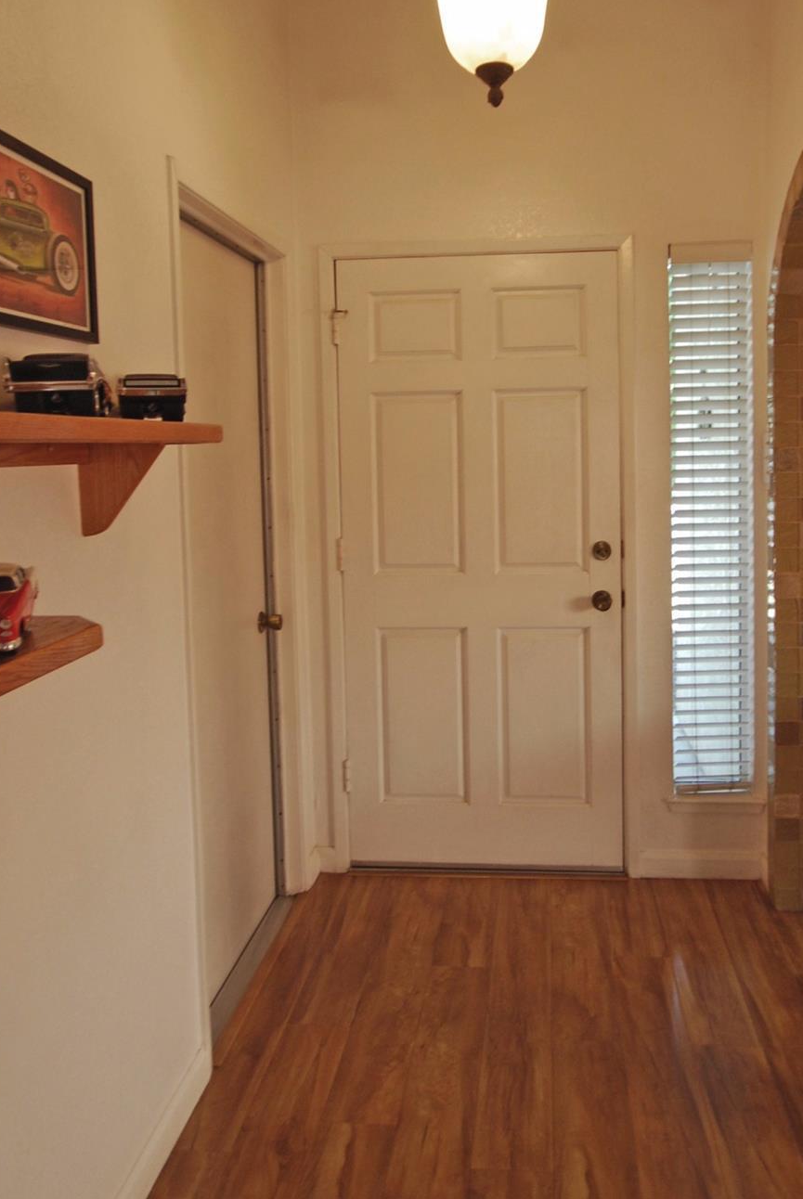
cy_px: 502
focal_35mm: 52
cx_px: 474
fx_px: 1735
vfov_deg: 38.0
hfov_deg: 26.0
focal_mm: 20
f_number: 5.6
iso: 280
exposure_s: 1/30
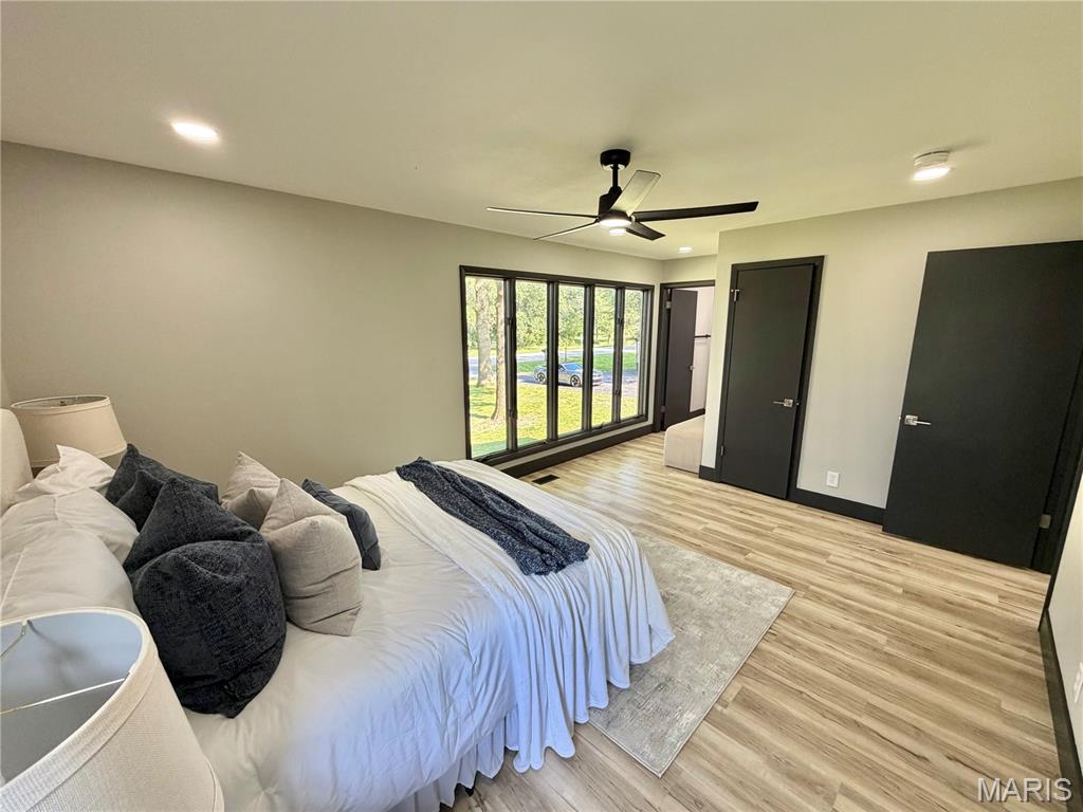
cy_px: 406
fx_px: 438
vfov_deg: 85.7
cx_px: 542
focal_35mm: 14
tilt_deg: -11.8
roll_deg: +0.3
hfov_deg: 102.1
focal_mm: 2.22
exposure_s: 1/121
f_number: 2.2
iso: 160
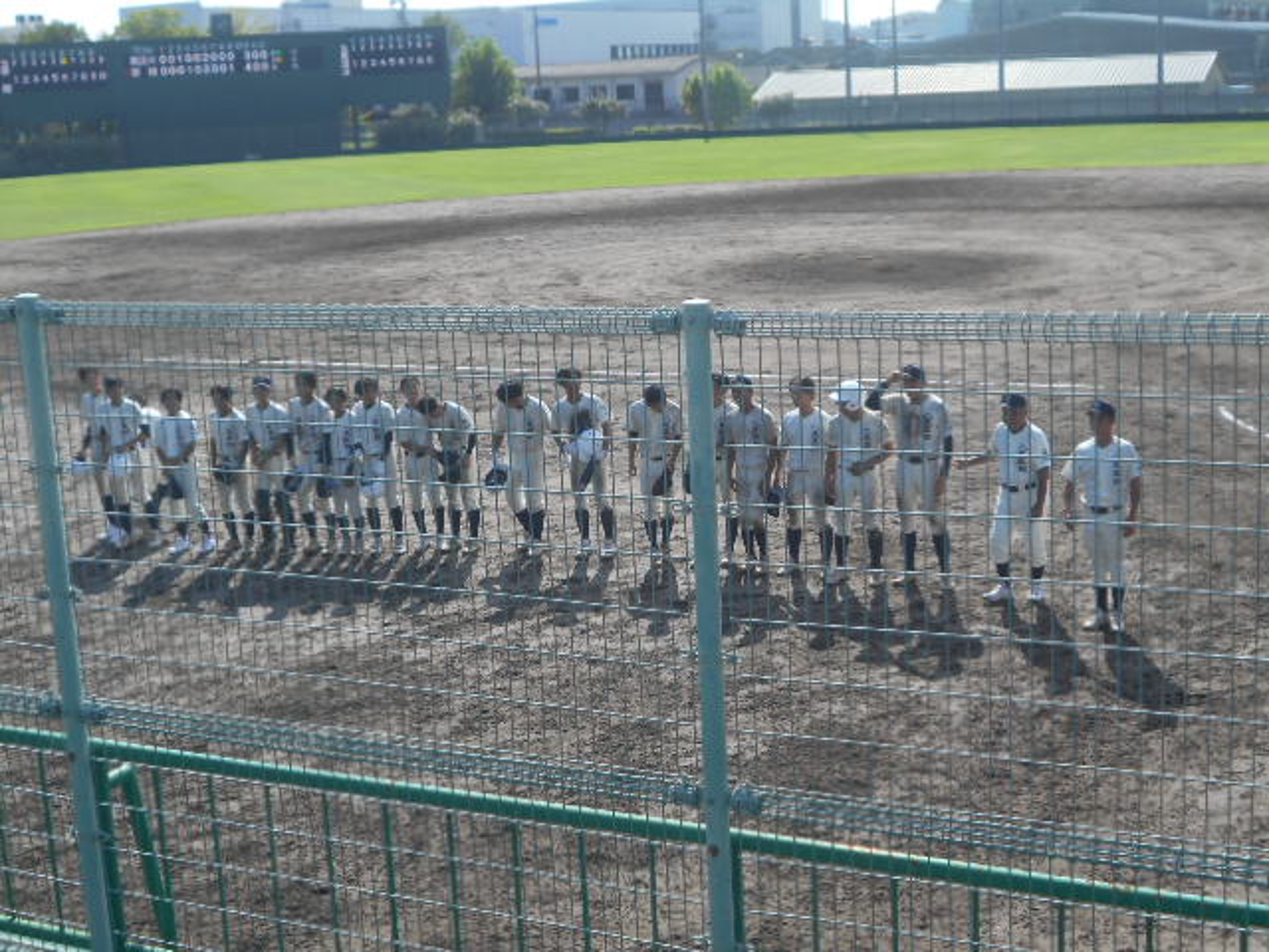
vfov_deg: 29.1
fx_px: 1833
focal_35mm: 50
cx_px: 634
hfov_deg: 38.2
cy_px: 476
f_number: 4.5
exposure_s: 1/400
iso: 80
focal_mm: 8.8
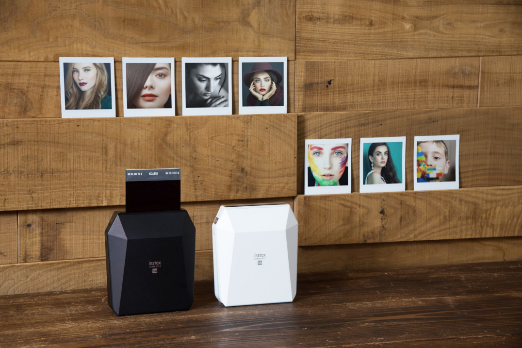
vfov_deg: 16.1
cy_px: 174
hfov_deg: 23.9
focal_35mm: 85
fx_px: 1232
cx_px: 261
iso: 100
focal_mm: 85
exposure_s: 1/100
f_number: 10
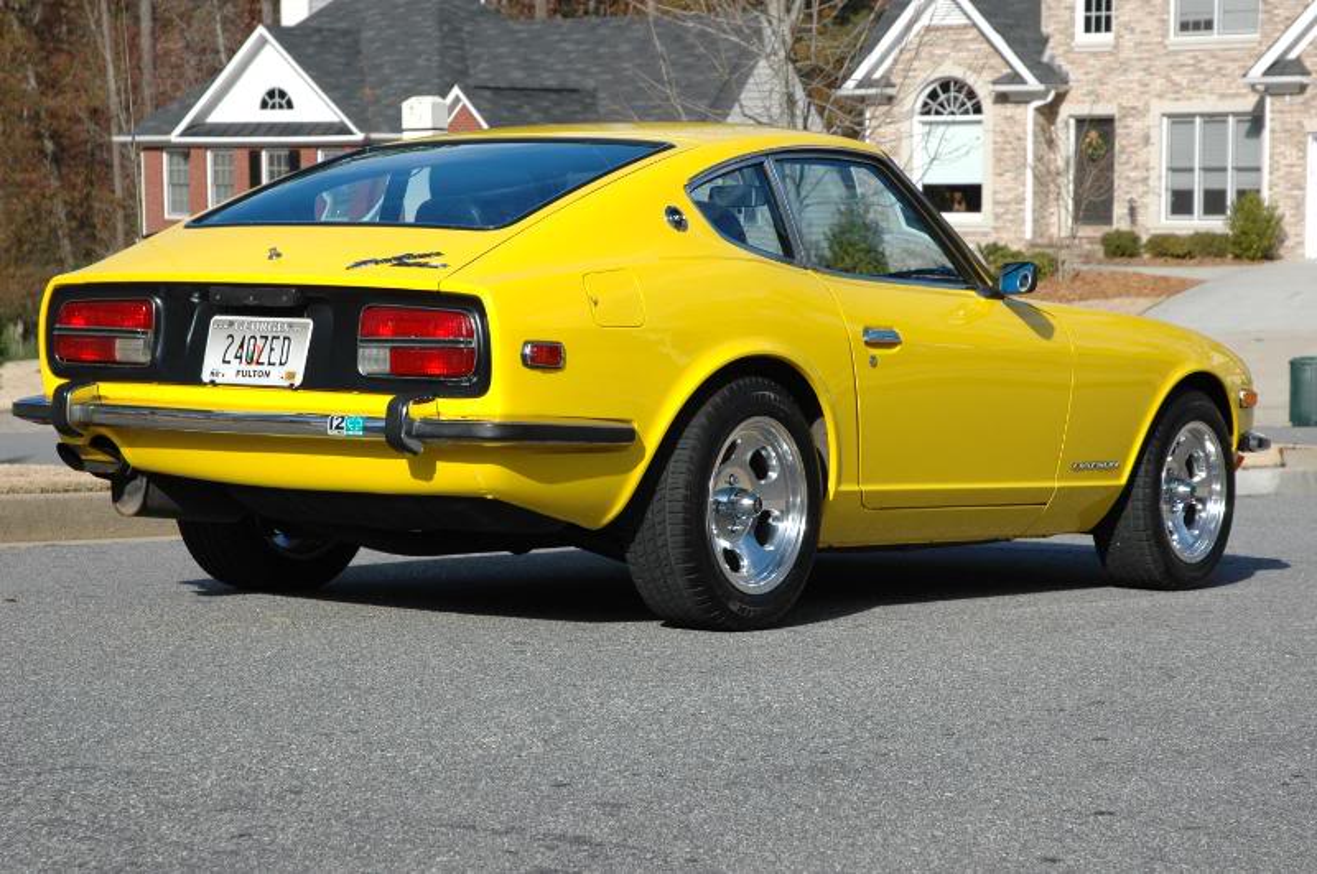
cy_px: 437
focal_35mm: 84
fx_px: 3069
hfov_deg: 24.2
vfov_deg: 16.2
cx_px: 658
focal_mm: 56
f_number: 9
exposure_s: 1/320
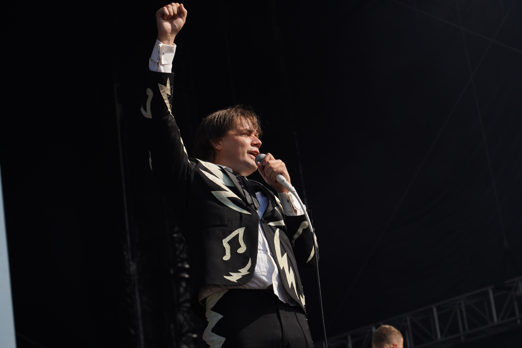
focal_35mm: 105
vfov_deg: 13.0
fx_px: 1522
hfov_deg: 19.5
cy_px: 174
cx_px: 261
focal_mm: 105
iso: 100
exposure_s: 1/400
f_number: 7.1
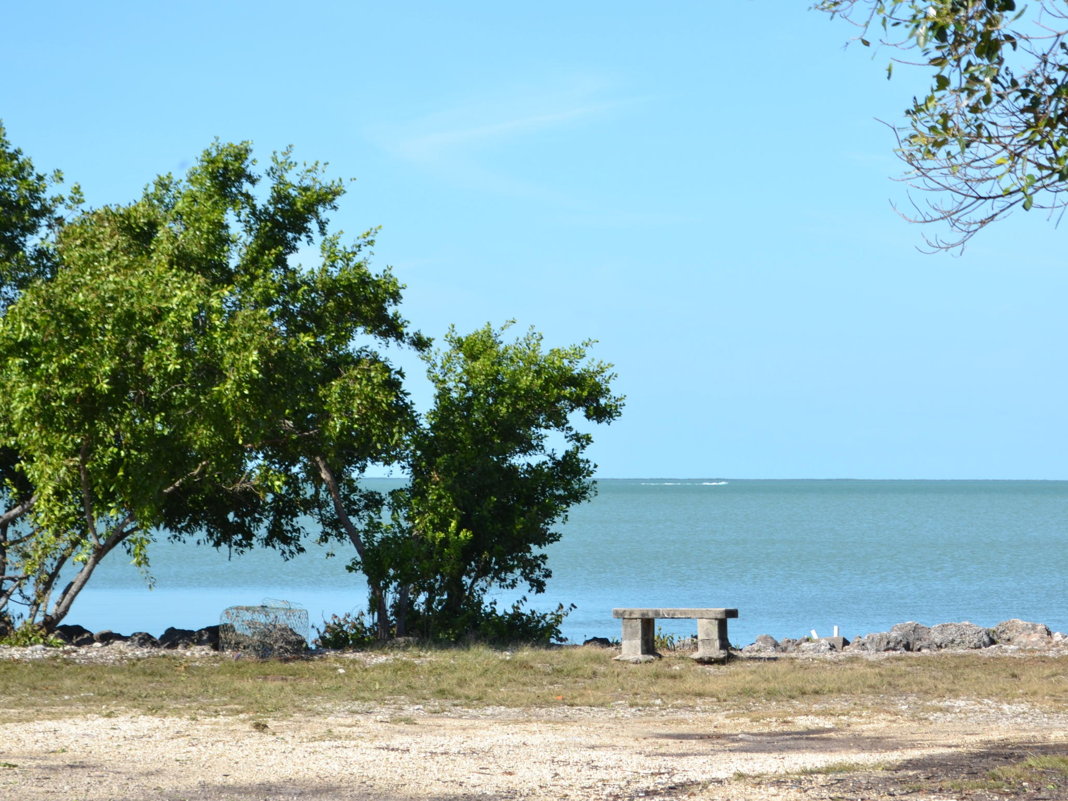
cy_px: 405
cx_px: 646
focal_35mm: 116
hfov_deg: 17.0
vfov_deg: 12.8
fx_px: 3570
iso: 100
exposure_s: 1/250
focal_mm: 55
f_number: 8
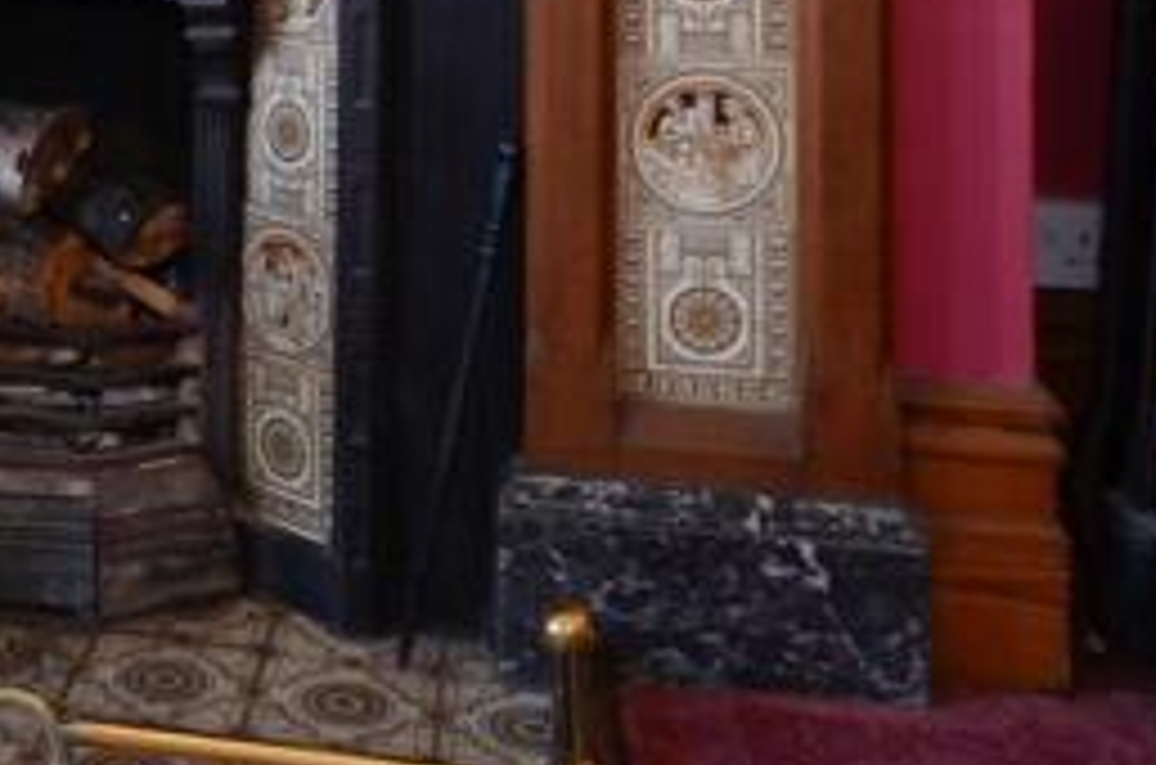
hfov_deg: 39.6
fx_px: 1473
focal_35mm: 46
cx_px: 103
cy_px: -27
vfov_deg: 27.2
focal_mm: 12
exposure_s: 1/13
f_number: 5
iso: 200
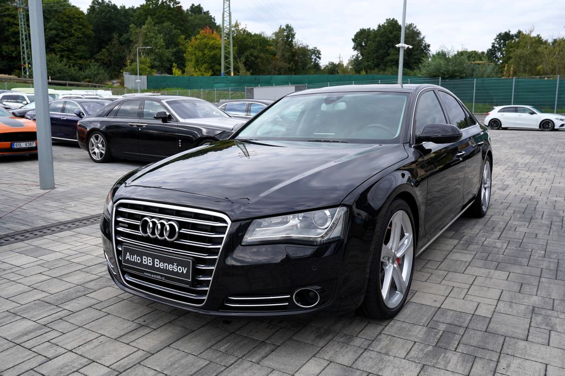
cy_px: 188
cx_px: 282
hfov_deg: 63.7
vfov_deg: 44.9
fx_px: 455
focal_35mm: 29
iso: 100
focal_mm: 29
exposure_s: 1/160
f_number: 6.3
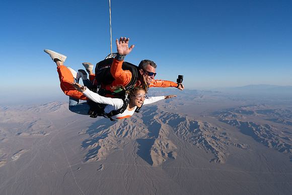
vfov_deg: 53.2
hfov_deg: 73.7
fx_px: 195
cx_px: 146
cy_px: 98
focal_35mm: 24
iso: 800
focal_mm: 24
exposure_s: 1/2000
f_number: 9
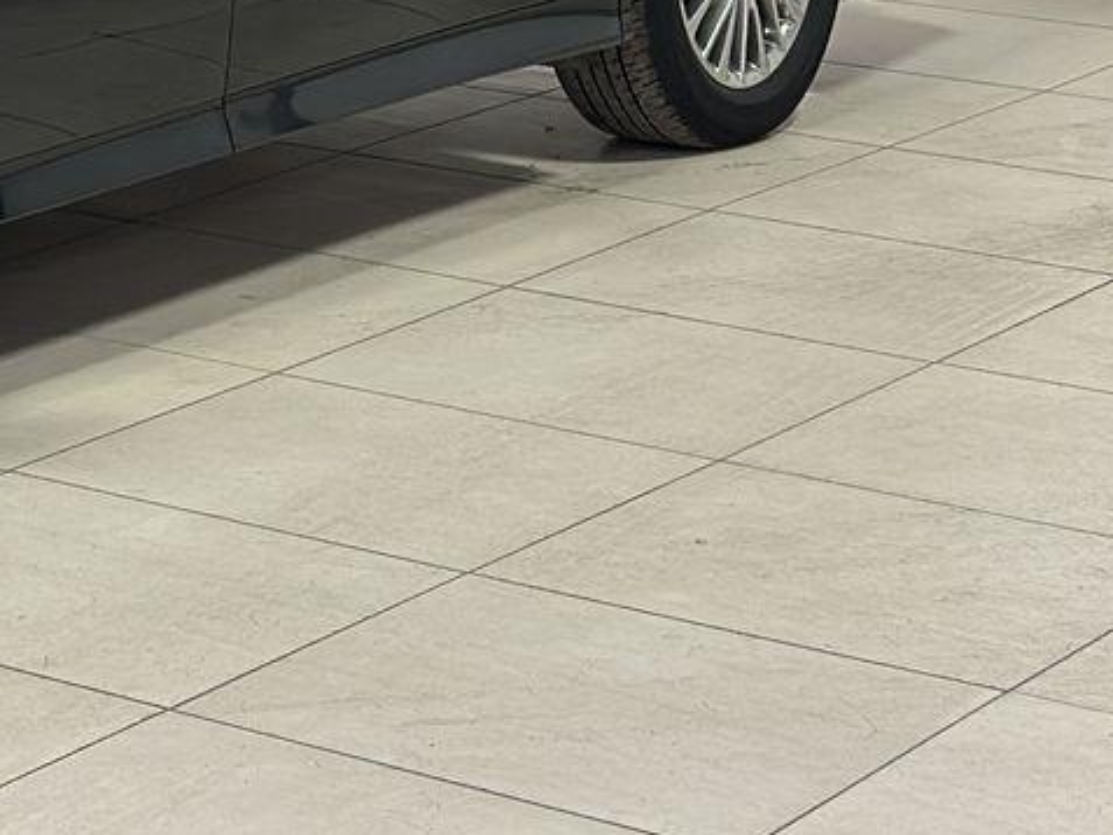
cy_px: -362
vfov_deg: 10.0
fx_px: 4663
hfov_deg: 13.0
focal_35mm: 145
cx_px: -504
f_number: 1.78
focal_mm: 6.86
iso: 125
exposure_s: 1/100
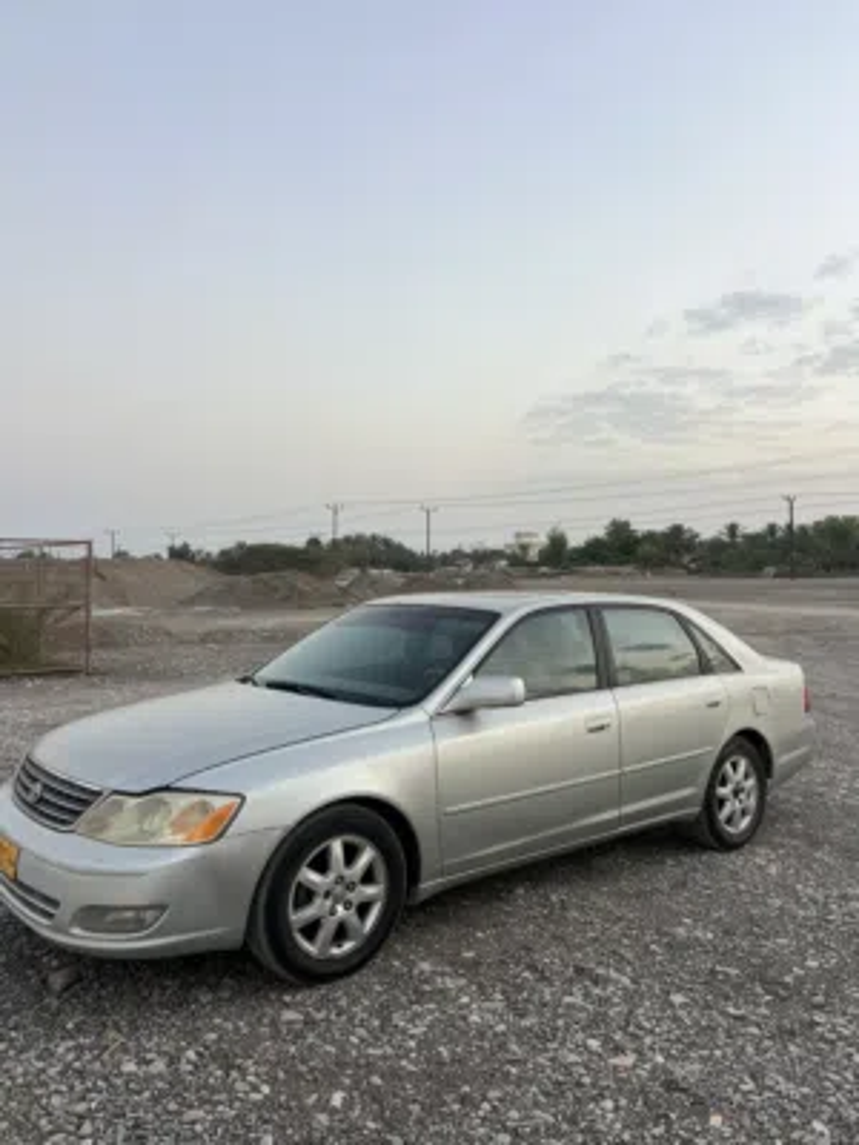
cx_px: 430
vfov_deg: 67.3
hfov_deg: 53.1
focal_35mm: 26
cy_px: 572
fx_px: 860
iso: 125
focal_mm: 5.7
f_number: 1.5
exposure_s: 1/121
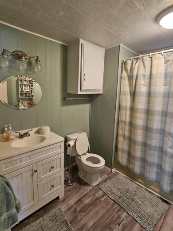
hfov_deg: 77.9
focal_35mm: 16
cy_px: 110
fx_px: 107
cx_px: 78
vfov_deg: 94.4
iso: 320
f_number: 2.2
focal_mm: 2.2
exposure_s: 1/60
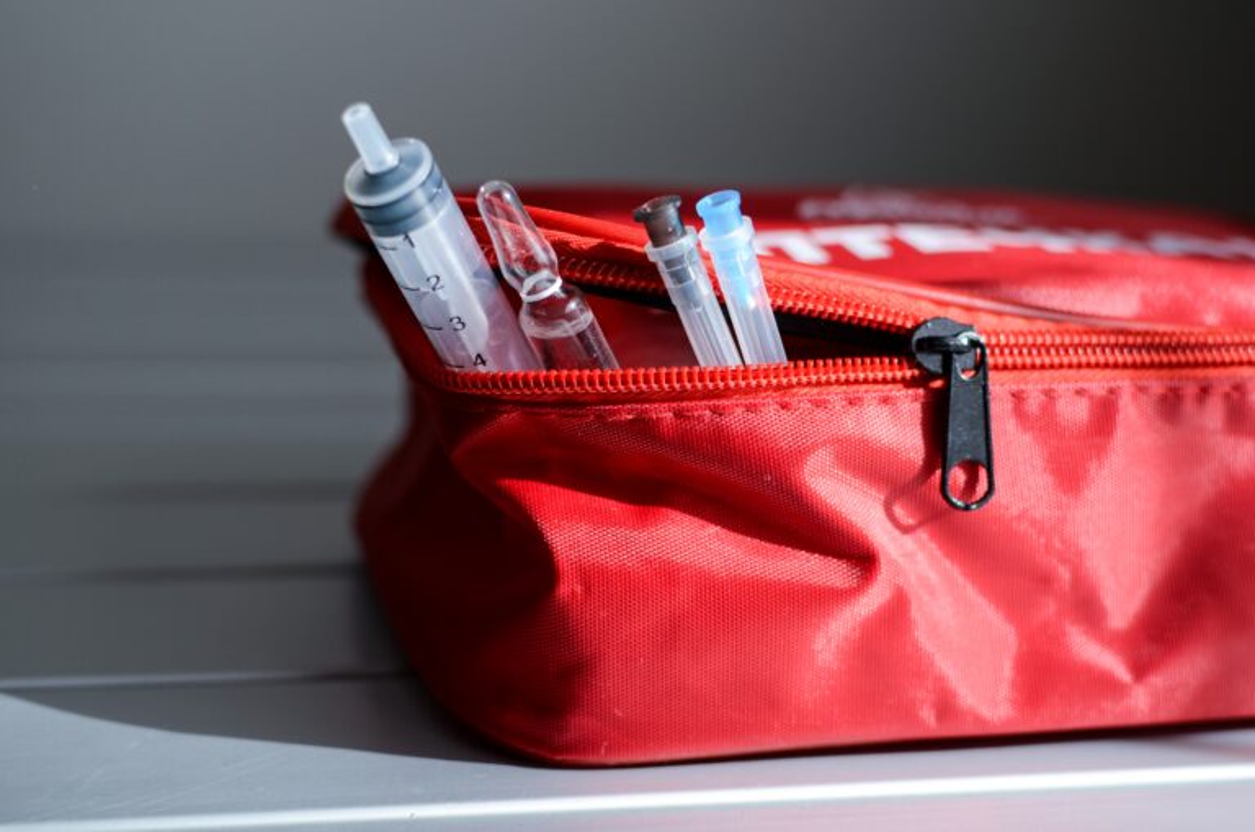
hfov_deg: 37.9
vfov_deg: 25.7
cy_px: 416
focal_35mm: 52
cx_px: 628
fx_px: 1827
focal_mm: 35
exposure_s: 1/500
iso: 160
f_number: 2.8
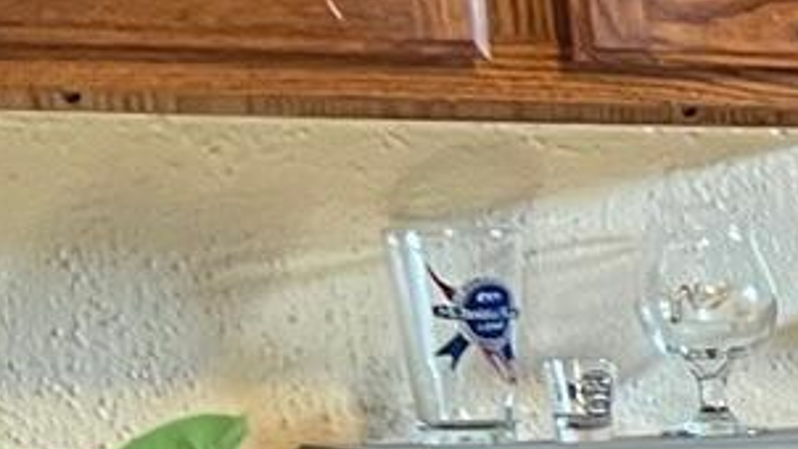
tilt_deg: -9.1
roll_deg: +1.2
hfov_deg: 8.9
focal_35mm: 192
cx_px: 2481
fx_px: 4063
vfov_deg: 6.2
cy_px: 864
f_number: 1.5
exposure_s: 1/60
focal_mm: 5.7
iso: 250
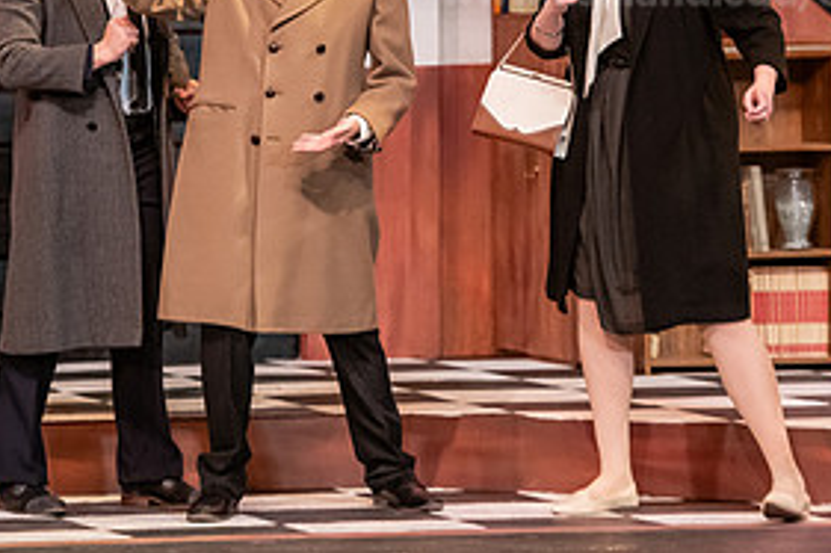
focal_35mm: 252
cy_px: 55
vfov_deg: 5.4
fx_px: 5813
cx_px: 308
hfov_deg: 8.2
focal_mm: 122
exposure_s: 1/200
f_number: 3.5
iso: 3200
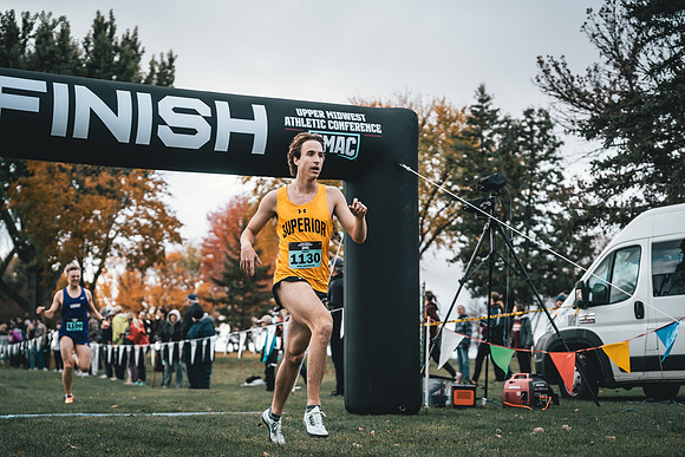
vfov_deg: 25.2
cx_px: 342
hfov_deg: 37.1
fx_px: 1022
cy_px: 228
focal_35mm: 54
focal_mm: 52
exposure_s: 1/3200
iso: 200
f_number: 2
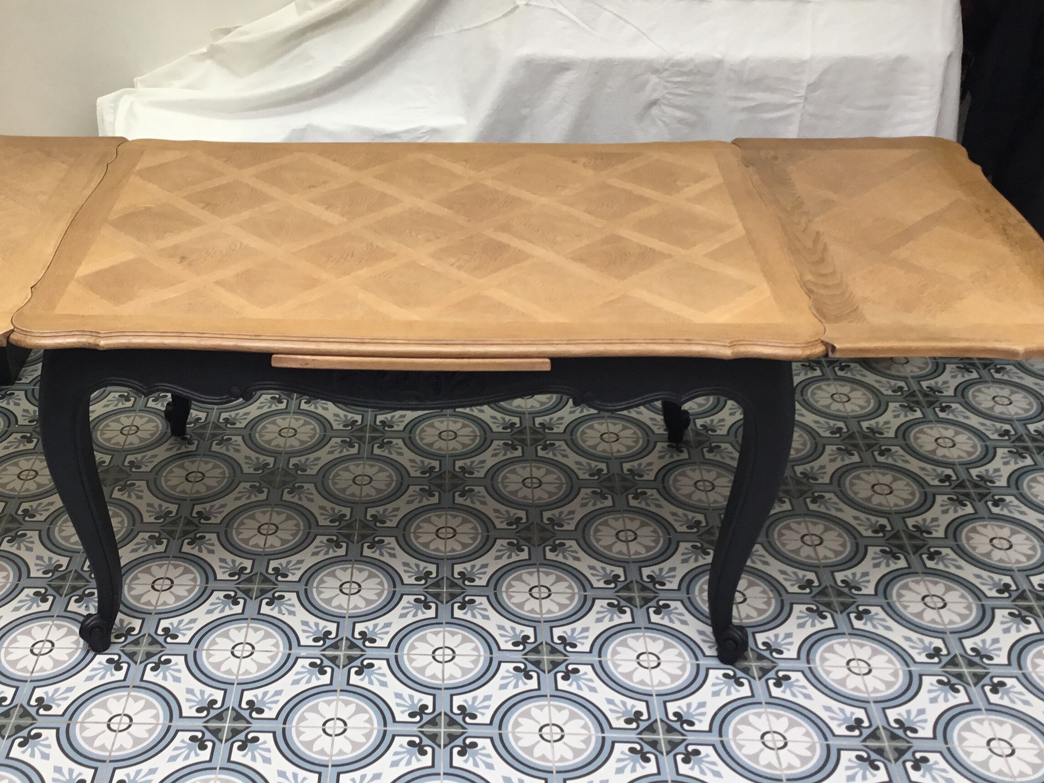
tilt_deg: -32.1
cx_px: 393
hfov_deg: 42.6
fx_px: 1327
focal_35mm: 44
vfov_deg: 32.9
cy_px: 419
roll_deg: +1.8
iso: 32
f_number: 2.4
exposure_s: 1/50
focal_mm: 3.3
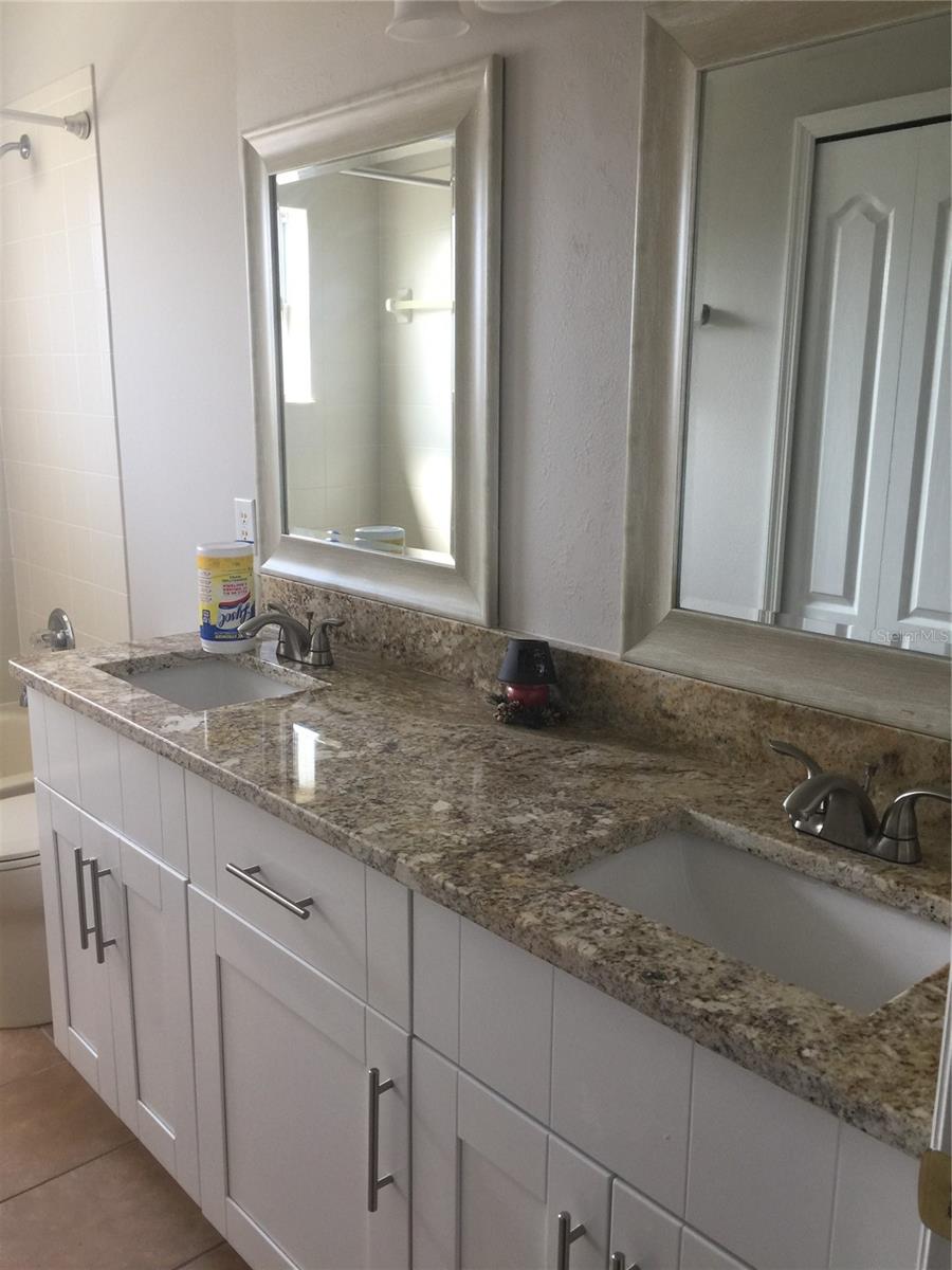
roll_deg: -0.1
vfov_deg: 61.7
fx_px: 1063
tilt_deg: -11.5
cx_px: 476
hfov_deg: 48.2
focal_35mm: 29
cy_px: 635
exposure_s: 1/30
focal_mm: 4.15
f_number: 2.2
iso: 32
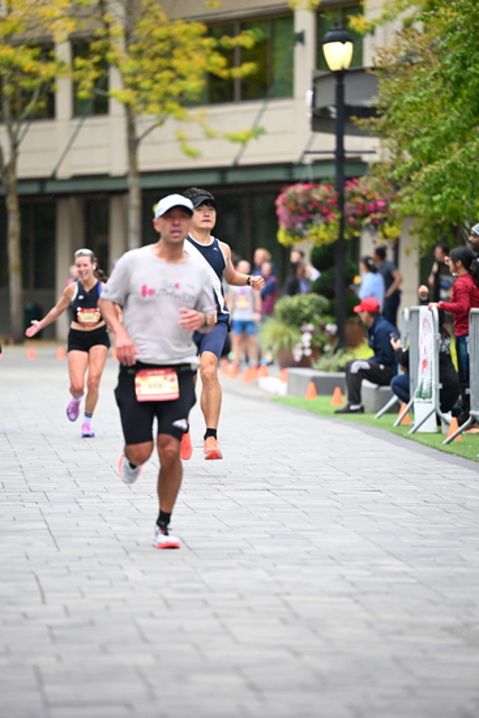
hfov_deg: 6.9
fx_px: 3989
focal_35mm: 200
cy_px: 359
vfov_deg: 10.3
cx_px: 240
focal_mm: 200
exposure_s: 1/1600
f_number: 2.8
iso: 1250
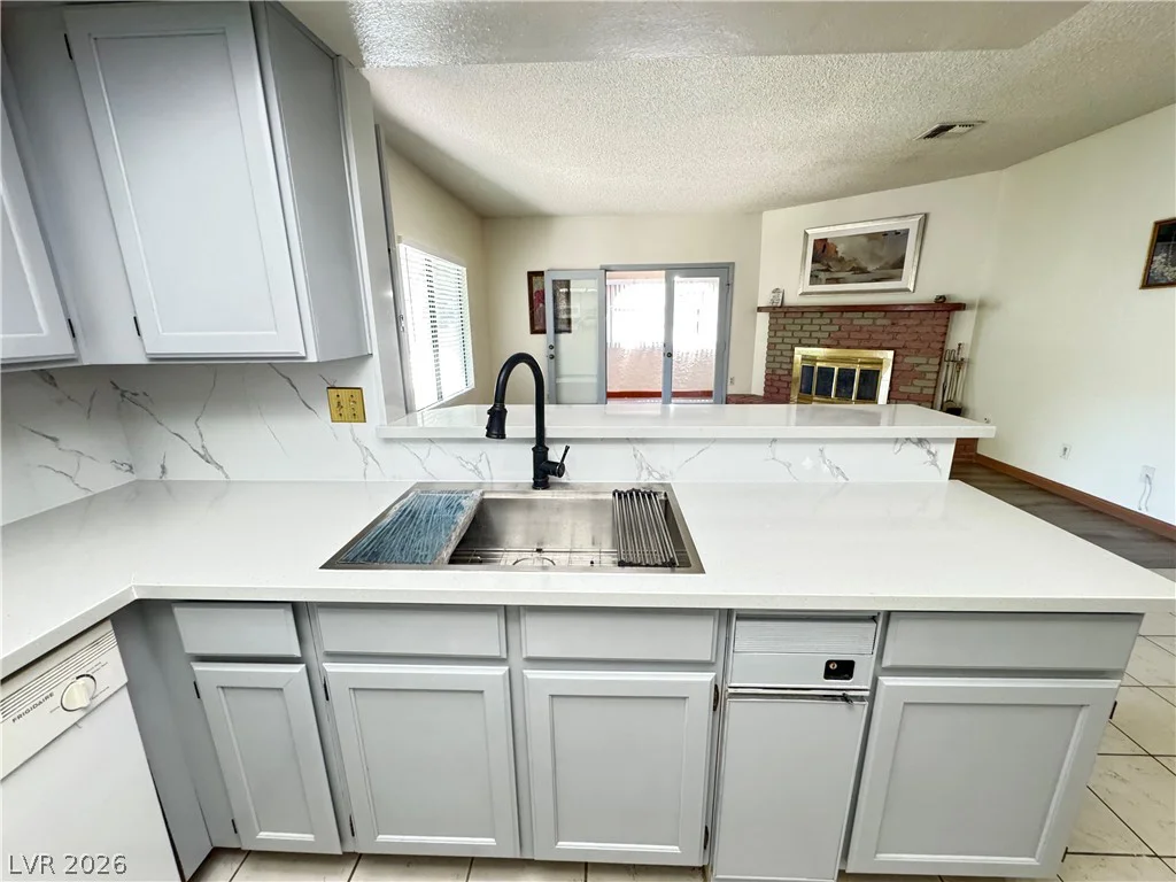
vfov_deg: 85.7
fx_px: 476
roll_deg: +0.8
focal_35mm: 14
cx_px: 588
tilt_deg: -15.4
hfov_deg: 102.1
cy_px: 441
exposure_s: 1/60
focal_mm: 2.22
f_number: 2.2
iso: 640
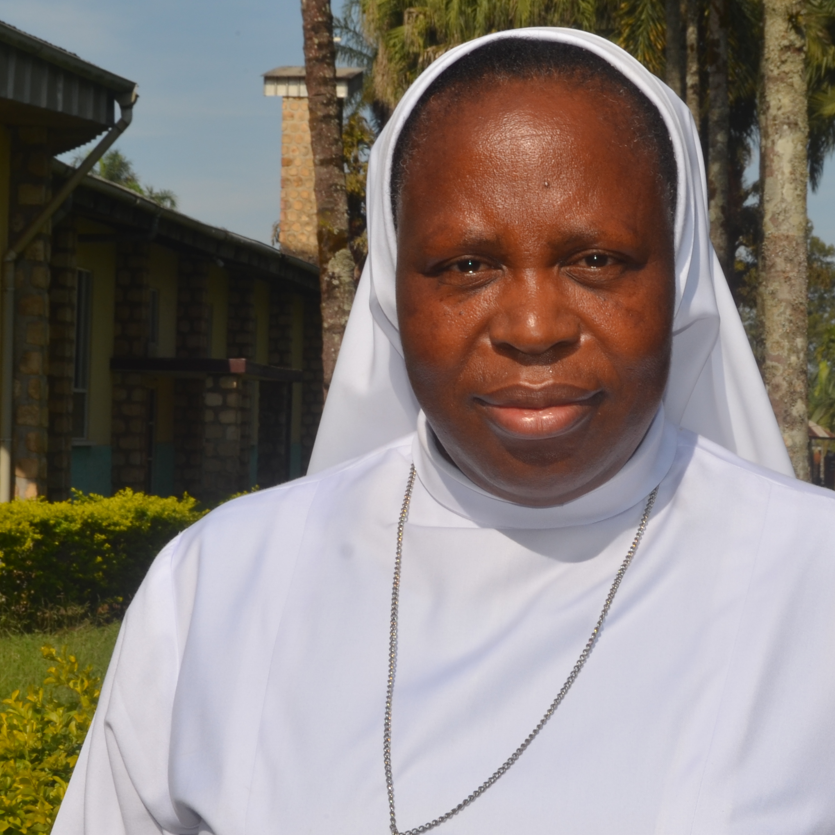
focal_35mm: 80
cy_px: 489
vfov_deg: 21.6
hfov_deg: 21.6
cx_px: 561
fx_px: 2183
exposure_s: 1/200
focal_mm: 26
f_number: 13
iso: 100
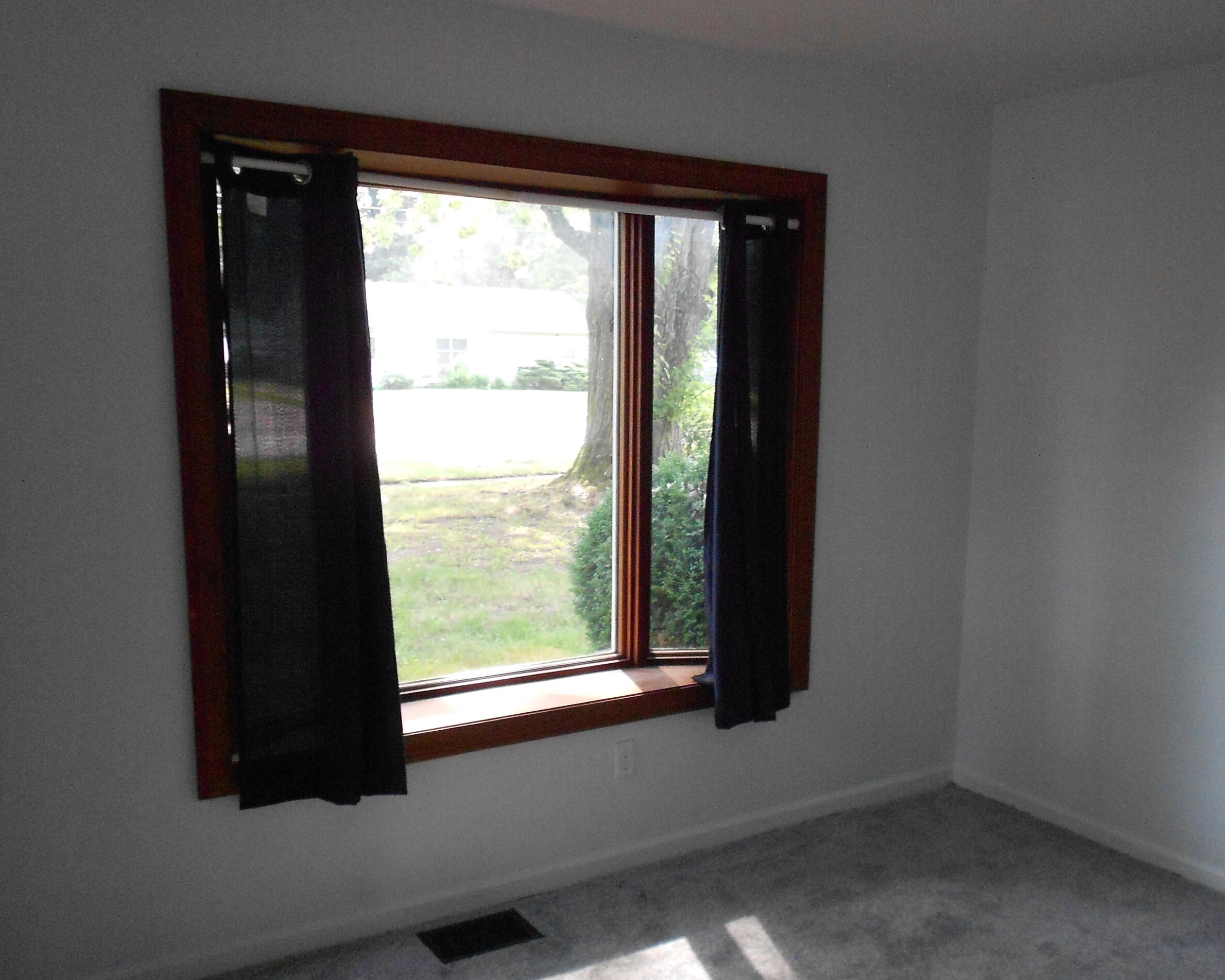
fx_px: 1160
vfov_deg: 45.7
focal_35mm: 32
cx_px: 691
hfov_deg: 55.5
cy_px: 549
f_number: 3.2
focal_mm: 4.6
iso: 400
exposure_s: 1/80
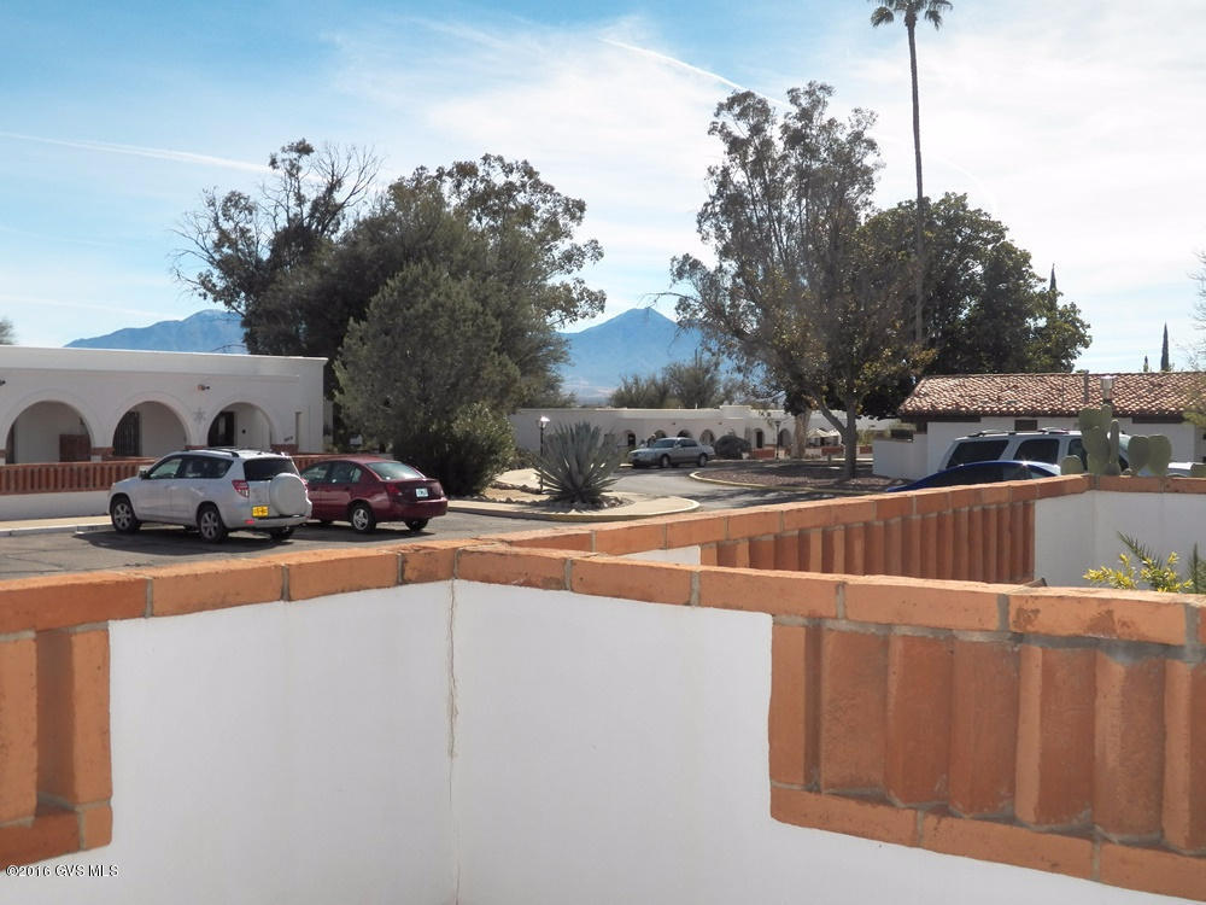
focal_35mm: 40
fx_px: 1394
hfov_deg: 46.8
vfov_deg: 36.0
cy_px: 452
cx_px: 603
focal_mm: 7.1
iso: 125
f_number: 4
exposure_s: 1/2000
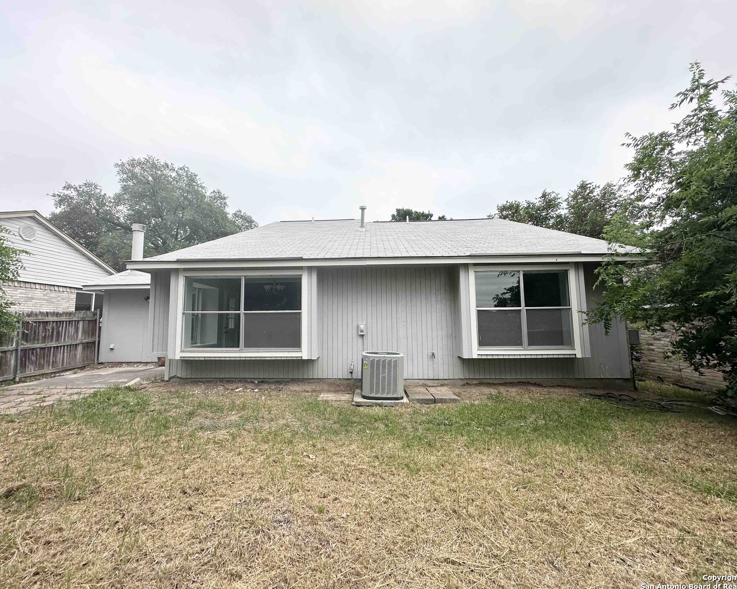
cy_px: 288
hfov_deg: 96.8
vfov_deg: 84.0
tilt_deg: +5.2
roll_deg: -0.2
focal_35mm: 15
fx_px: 327
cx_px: 358
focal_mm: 2.22
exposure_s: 1/882
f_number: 2.2
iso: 50
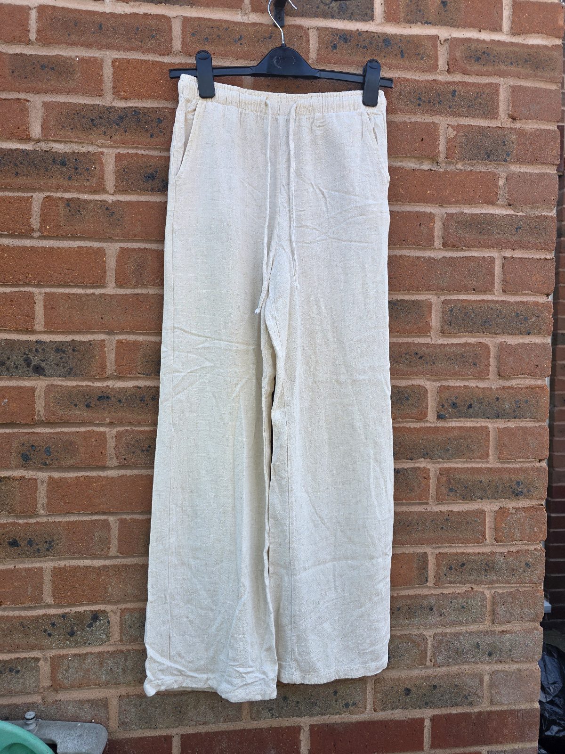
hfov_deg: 58.9
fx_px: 501
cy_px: 377
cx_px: 282
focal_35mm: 23
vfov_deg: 73.9
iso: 32
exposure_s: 1/370
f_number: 1.7
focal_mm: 6.3
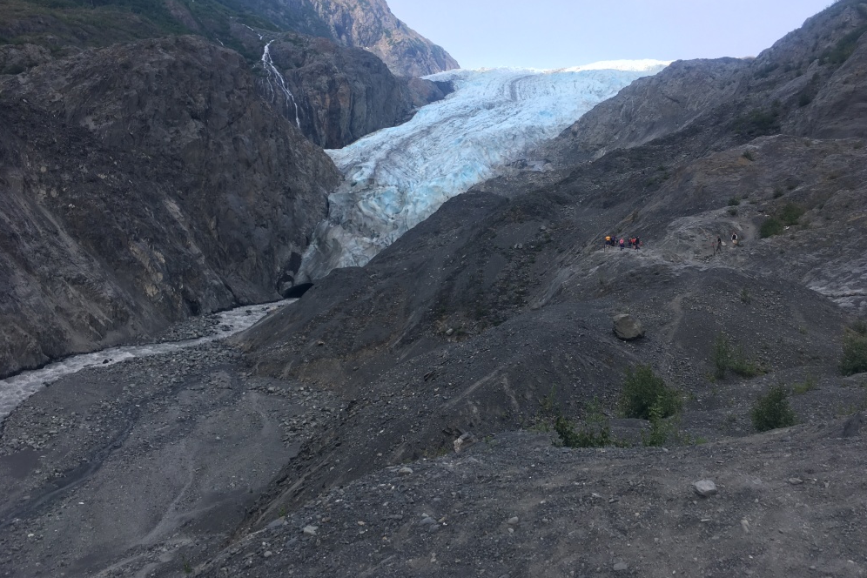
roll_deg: -1.8
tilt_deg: +0.1
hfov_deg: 60.3
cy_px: 247
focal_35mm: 31
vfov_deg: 42.2
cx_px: 441
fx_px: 747
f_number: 2.2
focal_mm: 4.15
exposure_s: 1/496
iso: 25
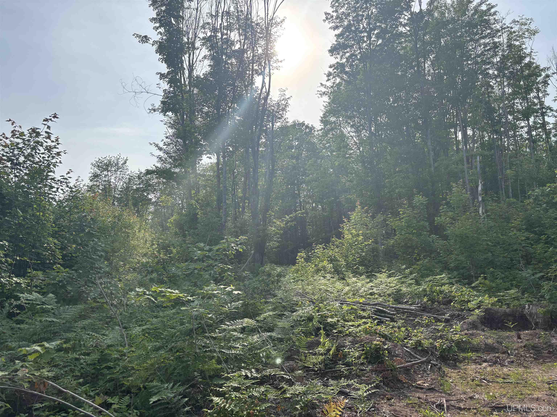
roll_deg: +0.7
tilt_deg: +6.7
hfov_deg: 67.3
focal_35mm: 26
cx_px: 278
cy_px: 208
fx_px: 418
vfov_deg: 53.1
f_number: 1.6
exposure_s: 1/2571
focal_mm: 5.96
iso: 50
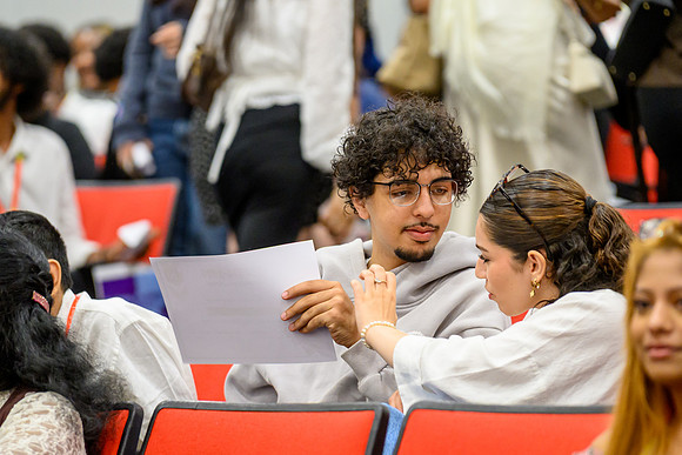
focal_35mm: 226
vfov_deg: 6.1
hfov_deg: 9.1
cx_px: 341
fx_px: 4280
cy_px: 228
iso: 2500
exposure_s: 1/200
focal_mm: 150
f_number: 2.8
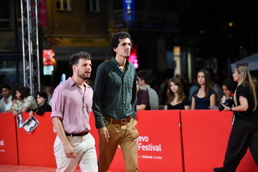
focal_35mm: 102
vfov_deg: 13.4
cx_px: 129
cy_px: 86
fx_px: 731
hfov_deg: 20.0
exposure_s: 1/1250
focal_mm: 102
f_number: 2.8
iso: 2000
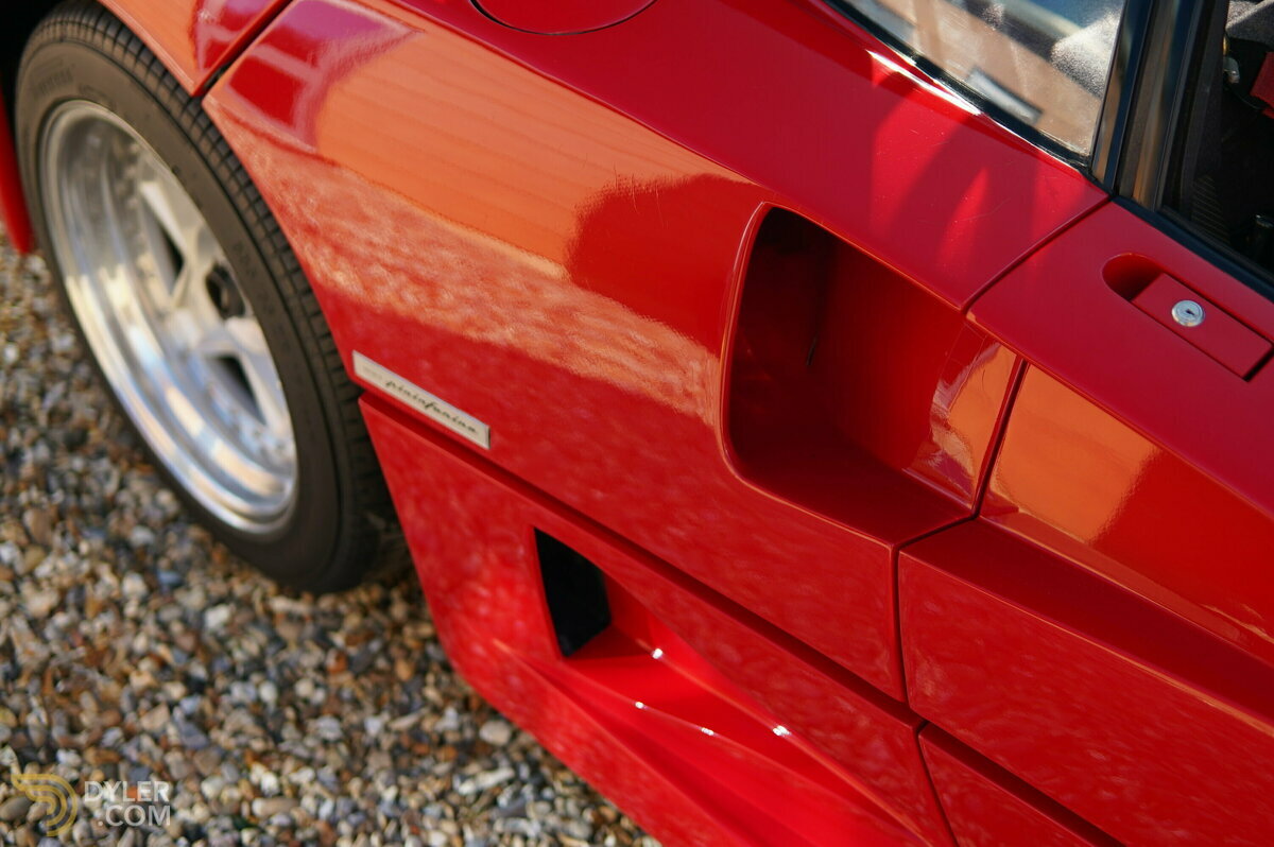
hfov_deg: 43.6
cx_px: 637
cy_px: 424
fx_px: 1591
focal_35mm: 45
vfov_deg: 29.8
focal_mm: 30
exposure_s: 1/500
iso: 100
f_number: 1.8
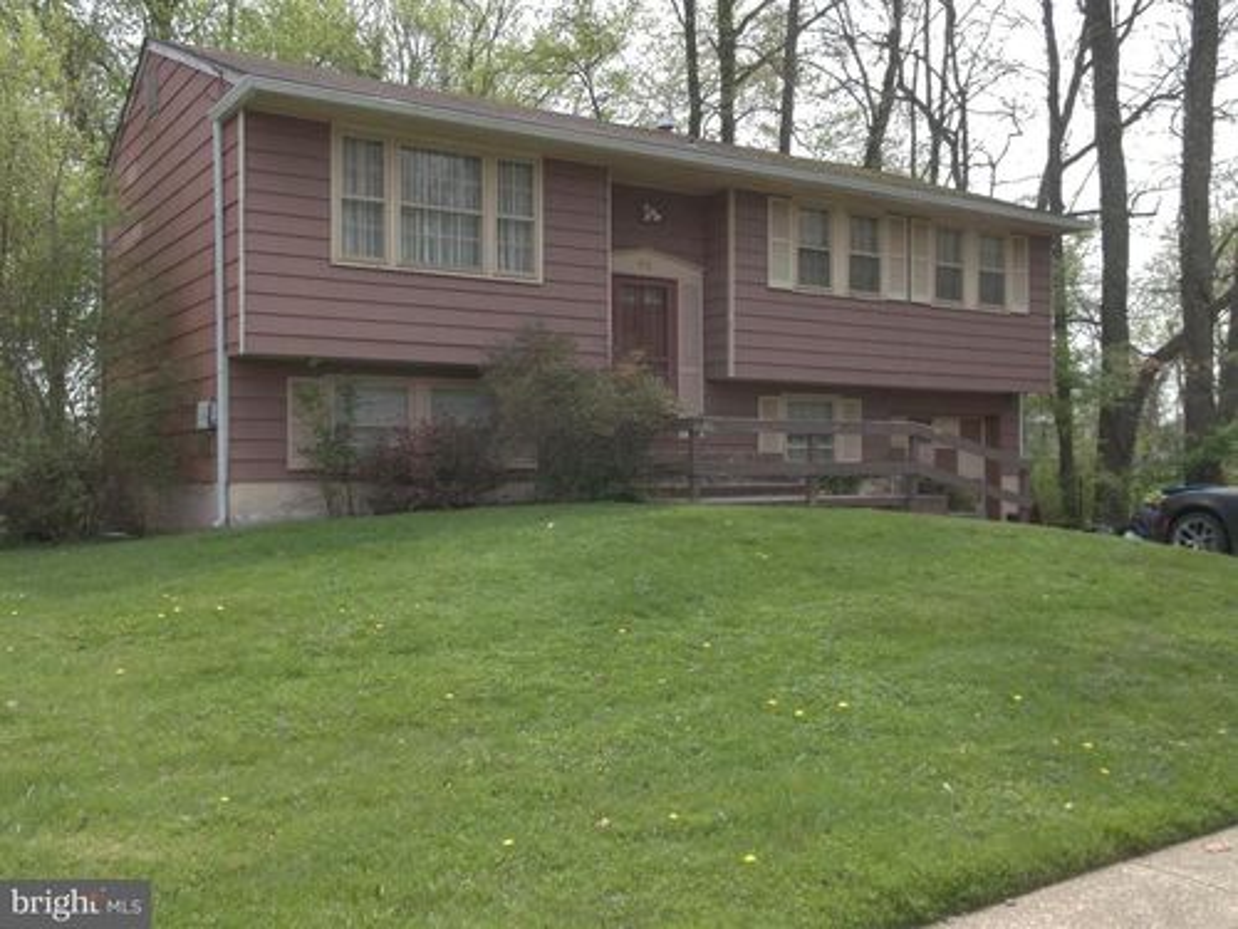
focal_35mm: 33
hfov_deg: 55.4
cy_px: 464
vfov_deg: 42.9
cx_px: 619
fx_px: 1180
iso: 80
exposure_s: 1/320
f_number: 3.3
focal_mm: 5.9
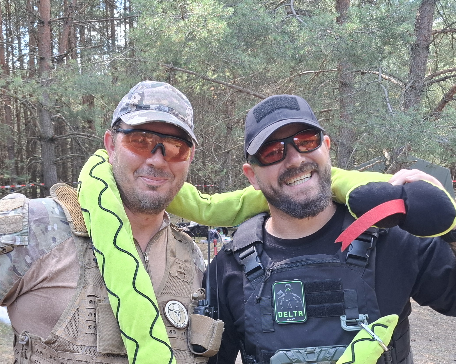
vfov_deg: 33.6
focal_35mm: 44
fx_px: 594
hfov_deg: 41.9
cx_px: 191
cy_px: 261
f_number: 1.8
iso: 50
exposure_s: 1/100
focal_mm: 5.54
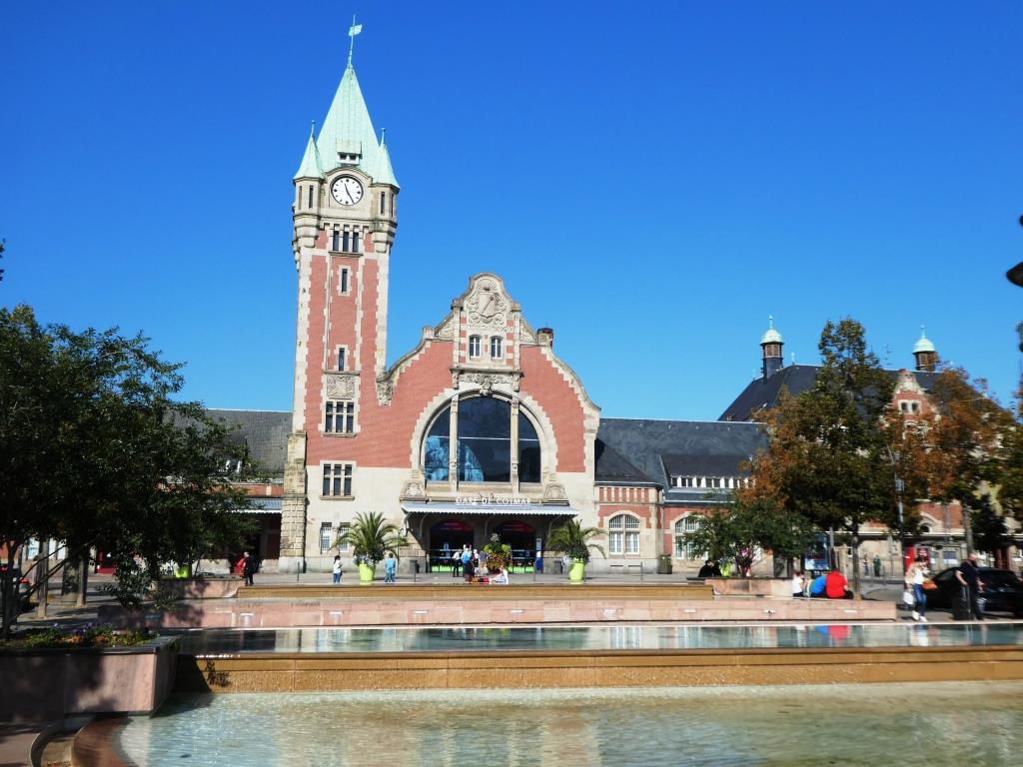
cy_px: 384
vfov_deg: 42.9
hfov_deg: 55.4
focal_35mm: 33
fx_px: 975
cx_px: 512
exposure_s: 1/1000
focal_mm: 5.8
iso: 80
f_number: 3.6
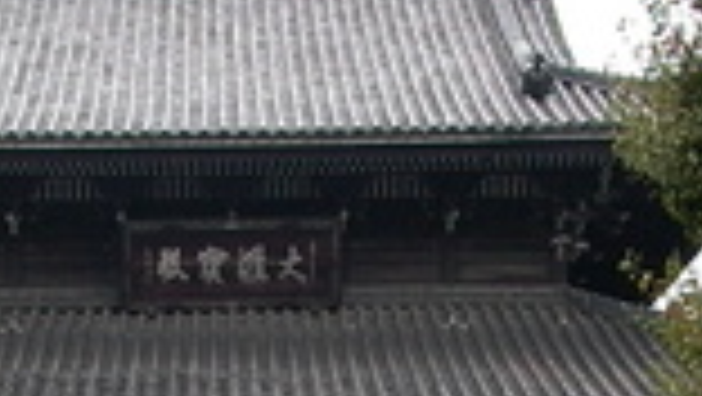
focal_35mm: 108
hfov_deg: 19.7
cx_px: 178
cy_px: 477
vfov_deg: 11.0
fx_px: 2012
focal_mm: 7.13
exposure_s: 1/163
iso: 100
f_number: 2.04
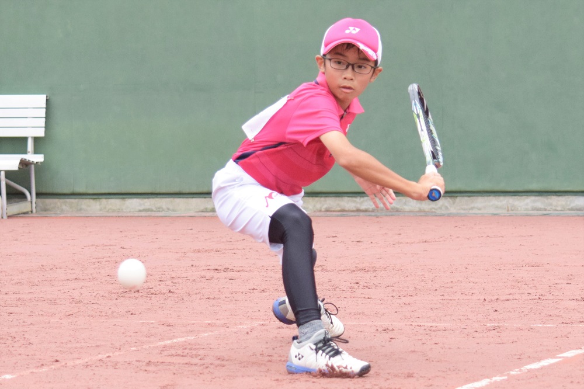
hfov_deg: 18.9
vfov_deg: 12.7
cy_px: 194
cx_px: 292
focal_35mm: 108
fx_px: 1751
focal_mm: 72
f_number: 4.5
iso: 1250
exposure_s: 1/1600
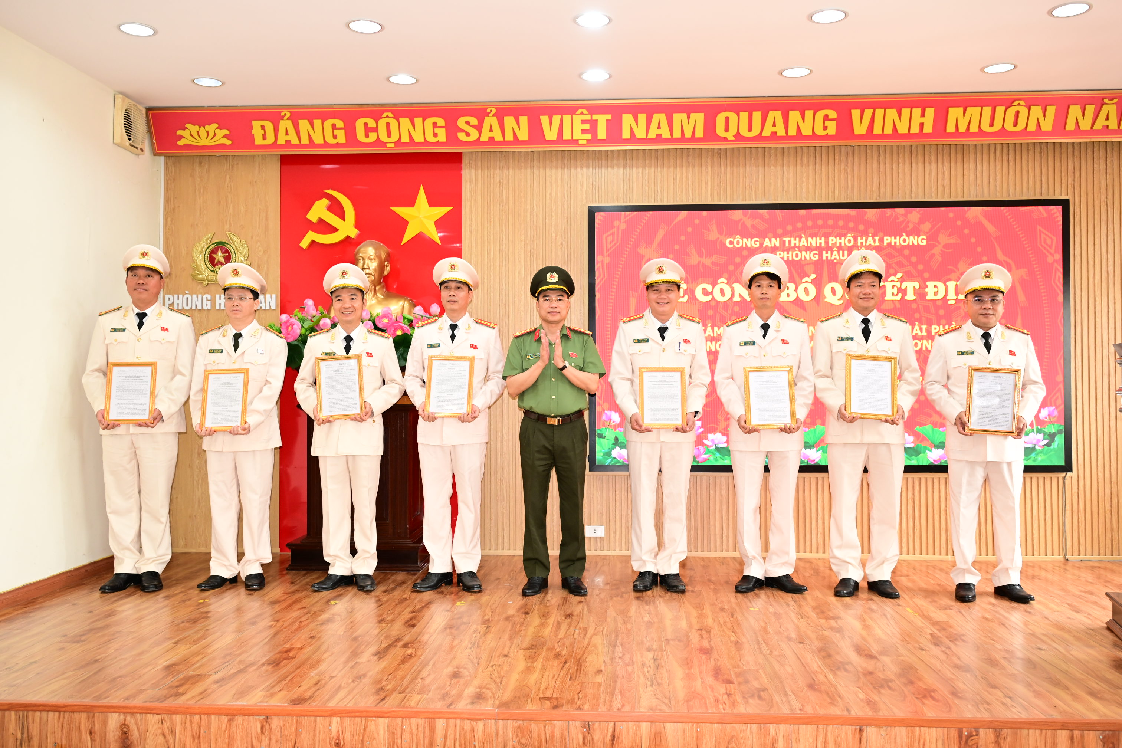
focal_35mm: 32
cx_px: 561
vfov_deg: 41.7
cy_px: 374
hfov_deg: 59.5
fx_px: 982
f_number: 4
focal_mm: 31.5
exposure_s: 1/125
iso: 1250
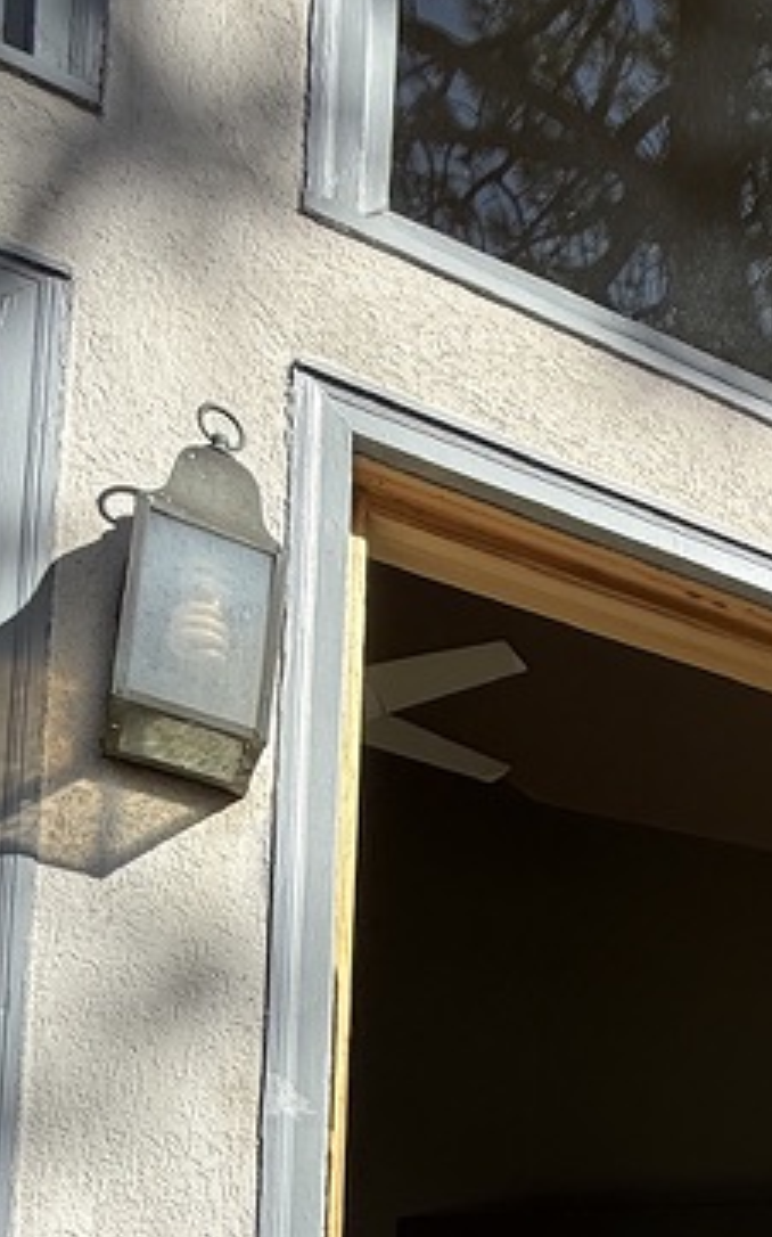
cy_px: 1326
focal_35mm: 42
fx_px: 1415
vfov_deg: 39.5
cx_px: 1025
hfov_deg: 25.8
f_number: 2.2
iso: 64
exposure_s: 1/1068
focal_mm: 2.22
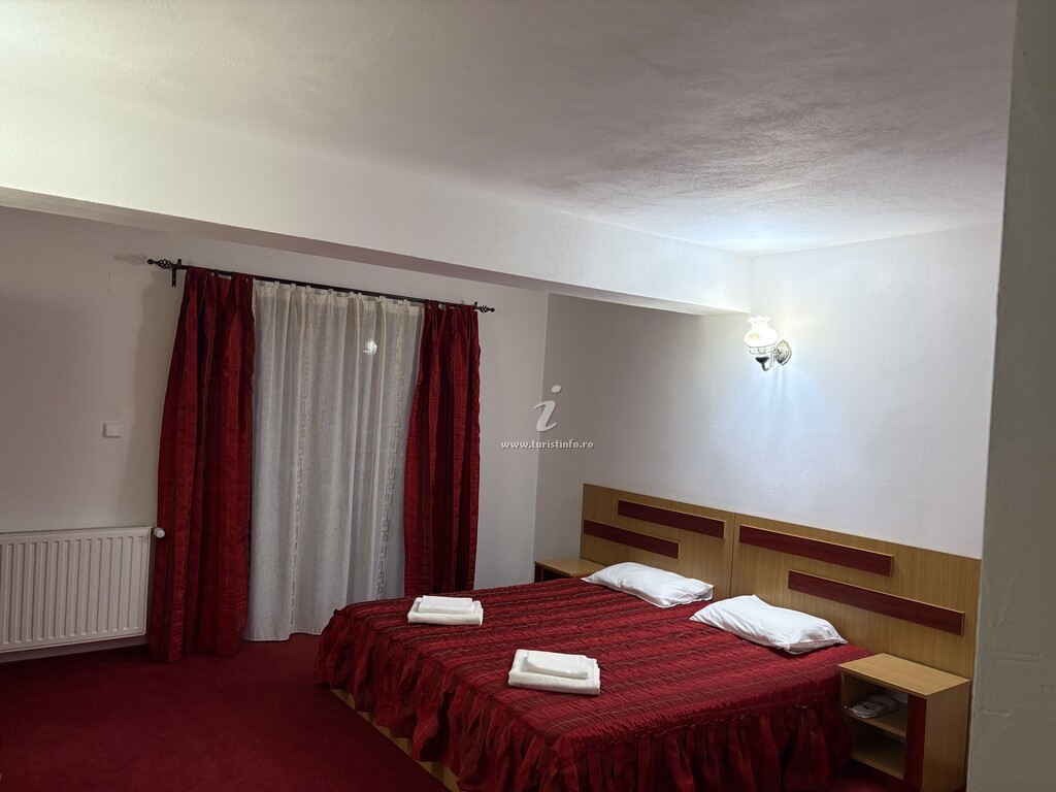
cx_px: 528
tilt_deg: +0.0
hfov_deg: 67.3
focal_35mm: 26
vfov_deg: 53.1
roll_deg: -2.7
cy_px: 396
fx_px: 793
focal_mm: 5.96
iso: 200
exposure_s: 1/50
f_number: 1.6
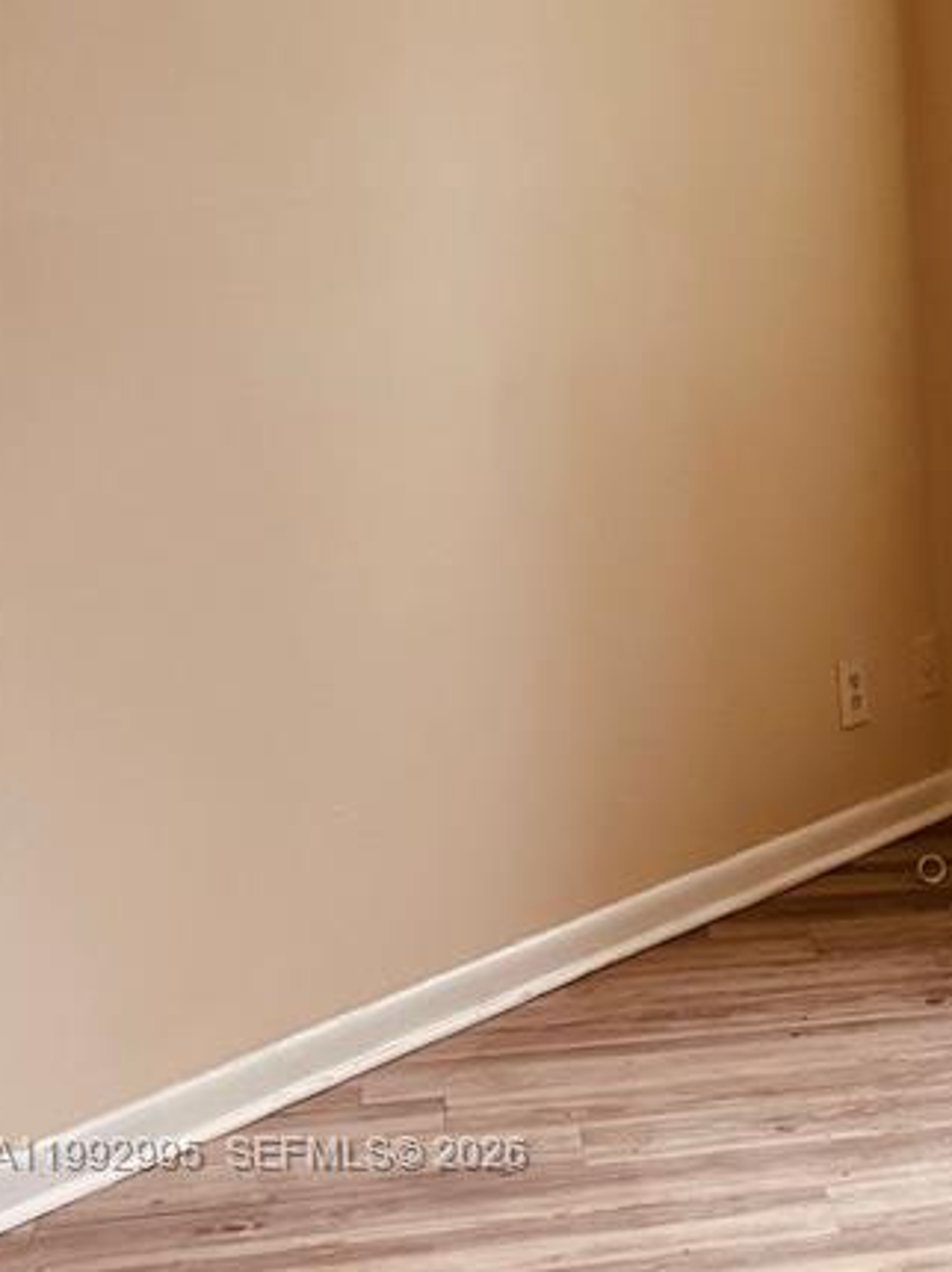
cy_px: 1157
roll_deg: -0.4
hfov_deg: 19.8
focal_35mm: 67
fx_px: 2459
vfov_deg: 27.9
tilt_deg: -25.3
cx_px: 1310
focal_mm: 6.76
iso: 640
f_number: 1.78
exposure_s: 1/60
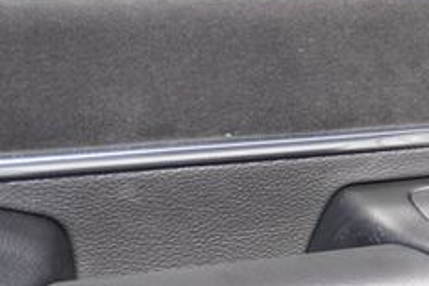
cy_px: 137
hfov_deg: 16.5
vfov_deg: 11.8
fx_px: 1383
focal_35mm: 116
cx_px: 577
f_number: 5
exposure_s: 1/160
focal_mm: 28
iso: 100
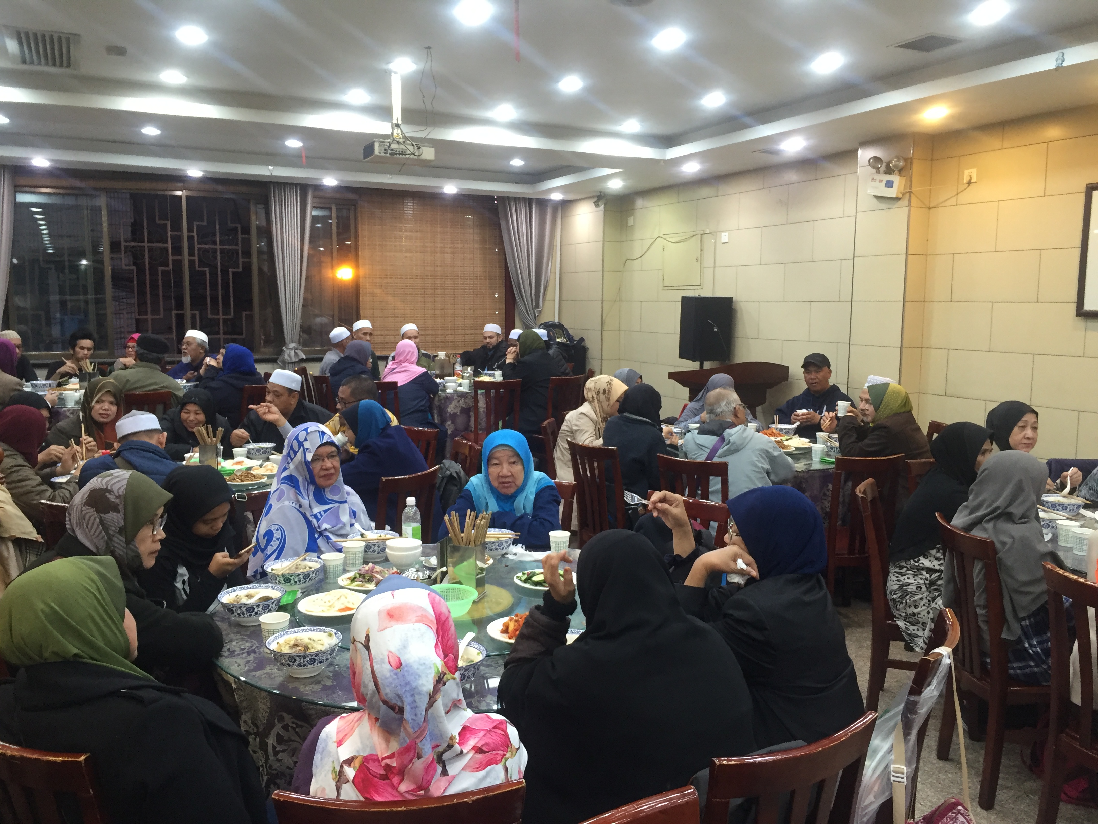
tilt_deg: -6.8
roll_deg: -0.4
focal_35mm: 29
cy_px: 412
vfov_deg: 48.2
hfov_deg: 61.7
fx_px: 920
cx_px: 549
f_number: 2.2
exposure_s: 1/33
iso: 160
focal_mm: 4.15
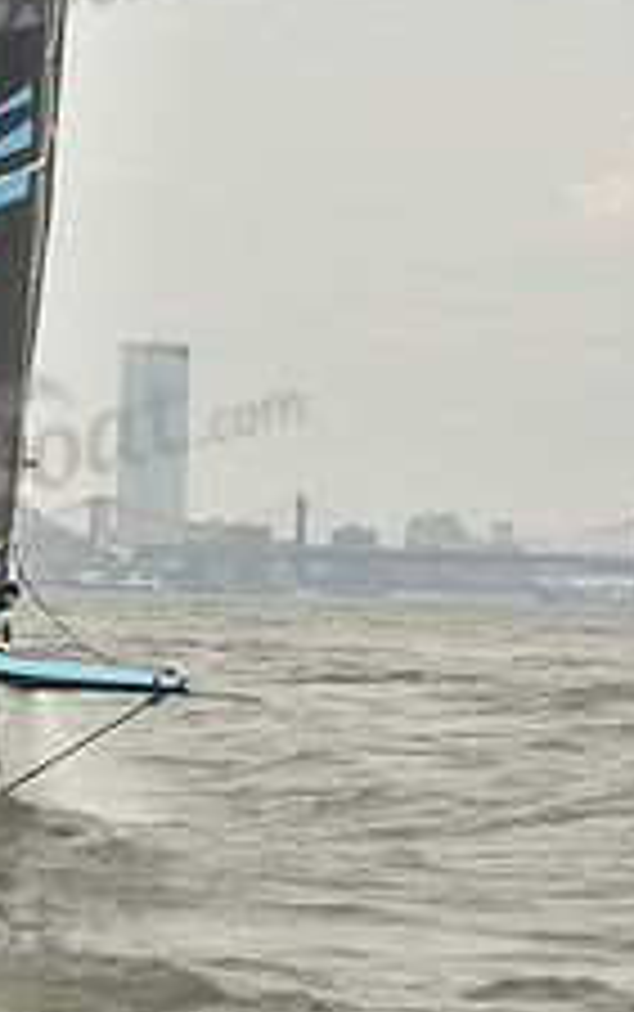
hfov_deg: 6.9
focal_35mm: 184
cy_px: 299
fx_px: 5077
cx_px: -558
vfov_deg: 11.4
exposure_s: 1/800
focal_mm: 70
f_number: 7.1
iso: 250
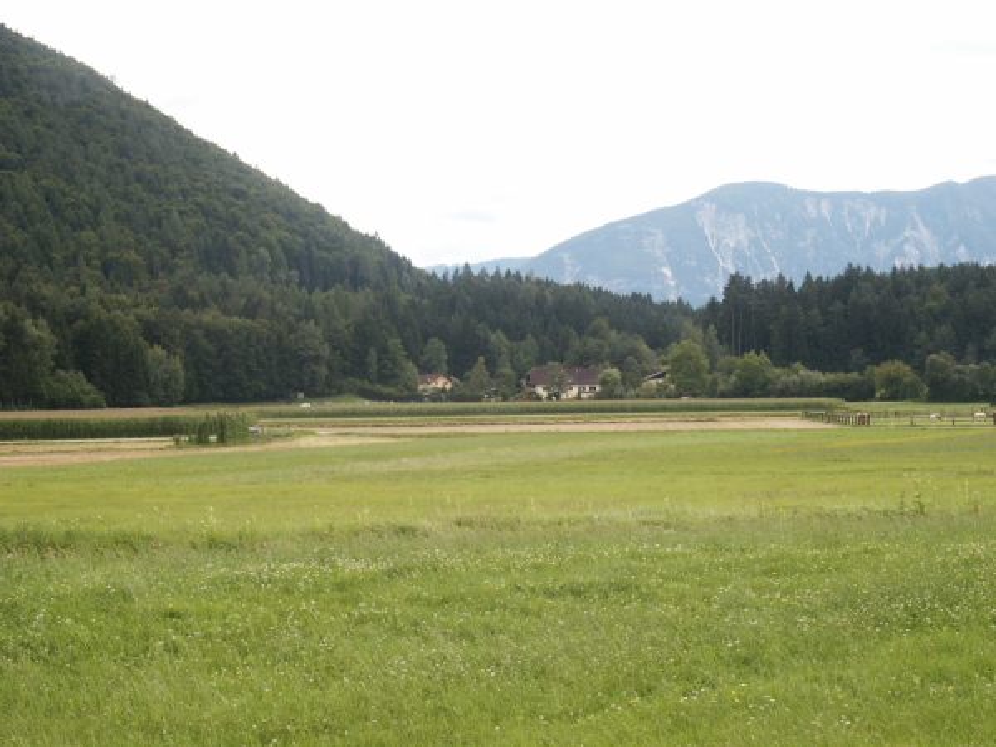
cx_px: 498
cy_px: 374
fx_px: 2216
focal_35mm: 77
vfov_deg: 19.1
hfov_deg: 25.3
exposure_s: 1/90
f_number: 8
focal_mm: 15.37
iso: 64
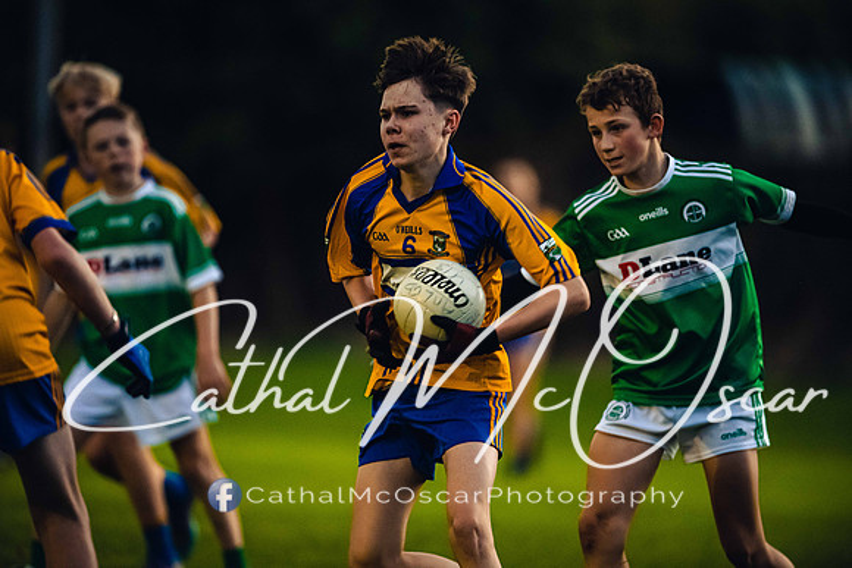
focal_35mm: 400
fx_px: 9468
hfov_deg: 5.2
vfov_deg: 3.4
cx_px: 426
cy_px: 284
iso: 4000
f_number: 2.8
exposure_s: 1/500
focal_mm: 400
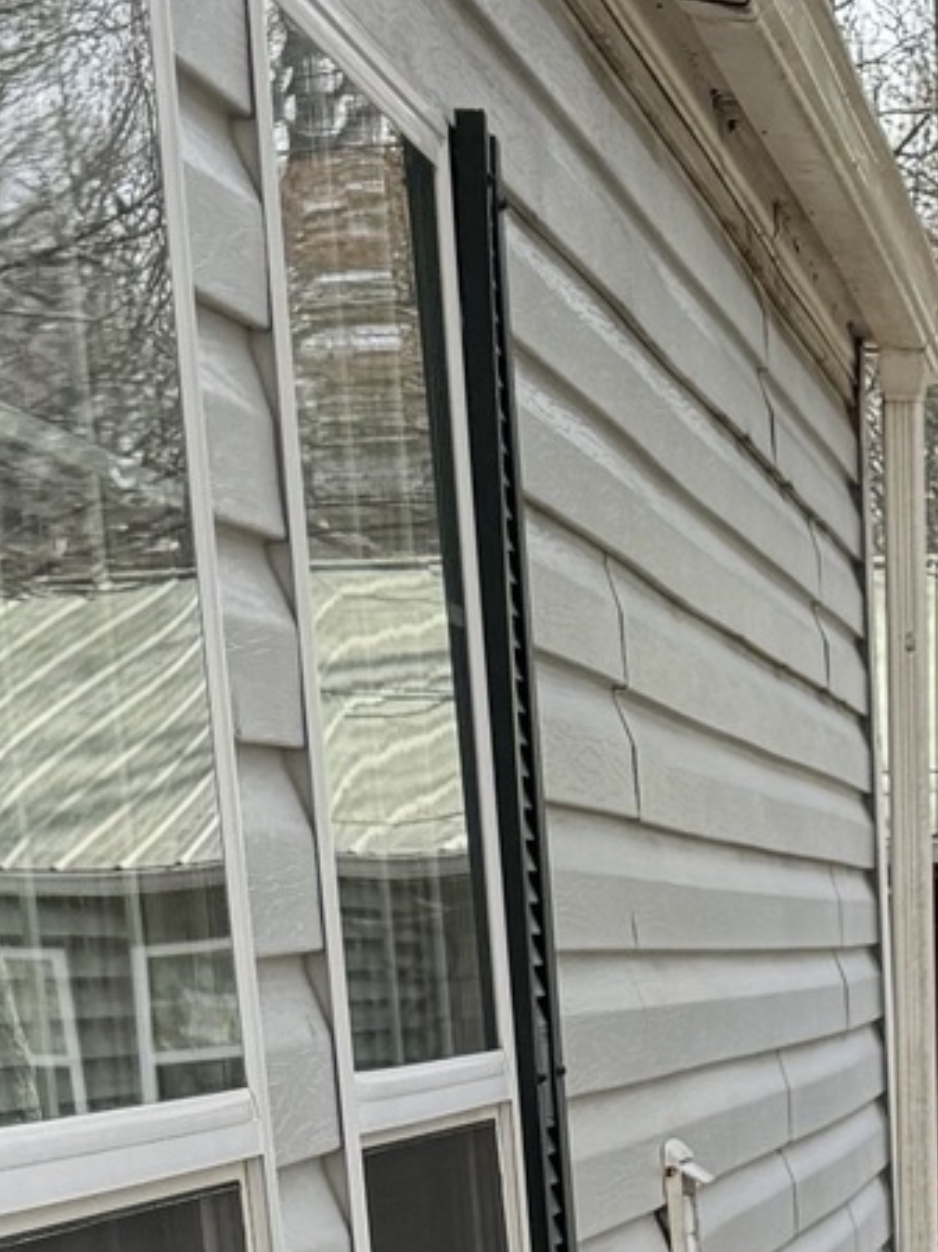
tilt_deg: -11.9
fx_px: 4448
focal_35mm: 123
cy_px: 2095
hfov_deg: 11.7
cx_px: 1241
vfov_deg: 14.5
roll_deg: +2.1
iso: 80
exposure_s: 1/925
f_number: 1.78
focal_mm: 6.86
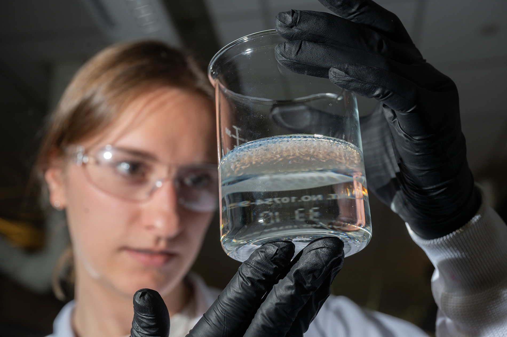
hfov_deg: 41.1
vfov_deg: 28.0
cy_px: 168
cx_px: 254
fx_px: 676
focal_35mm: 48
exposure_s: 1/200
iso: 500
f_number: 7.1
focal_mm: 48
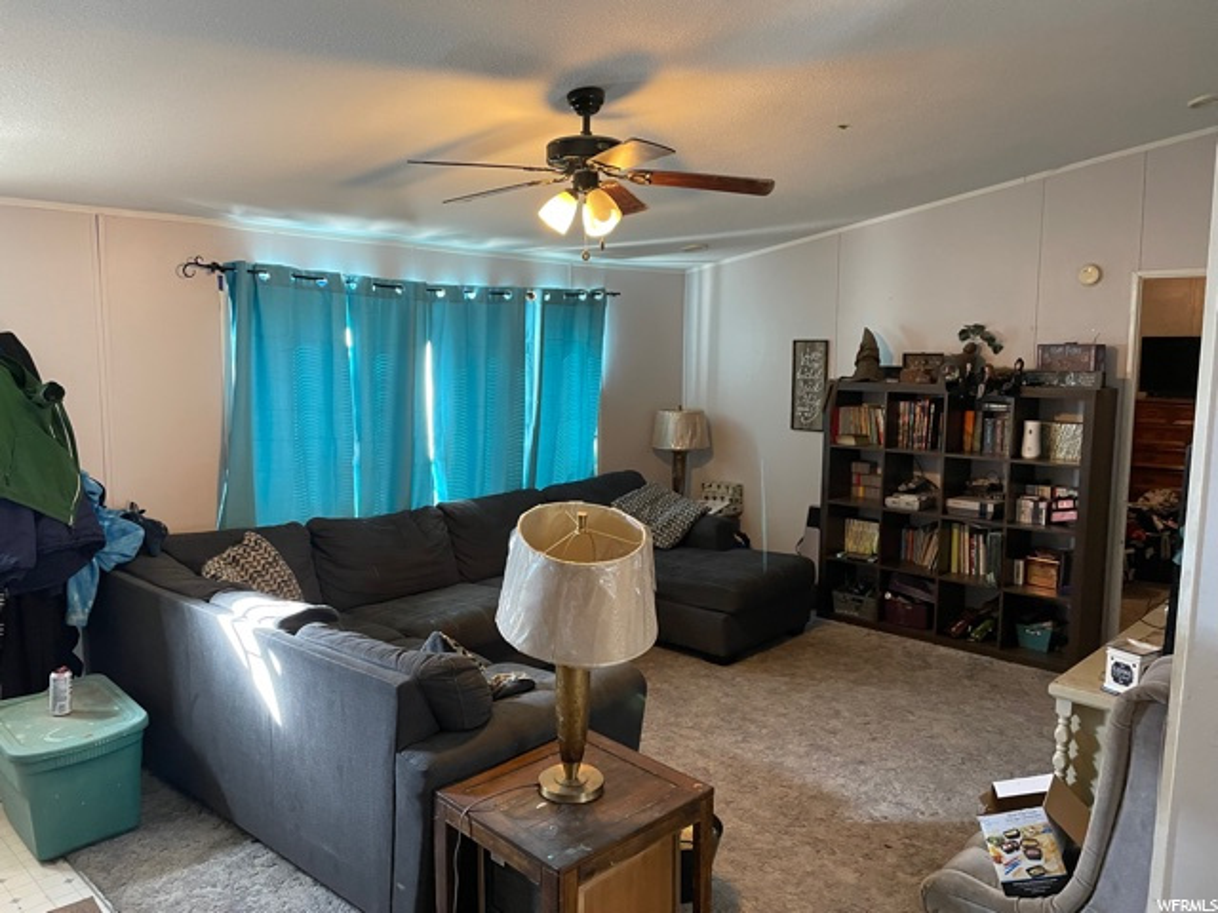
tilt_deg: -7.4
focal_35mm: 26
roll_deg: +0.1
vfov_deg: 53.1
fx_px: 915
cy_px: 456
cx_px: 609
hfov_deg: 67.3
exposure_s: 1/60
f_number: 1.6
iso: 500
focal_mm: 4.2
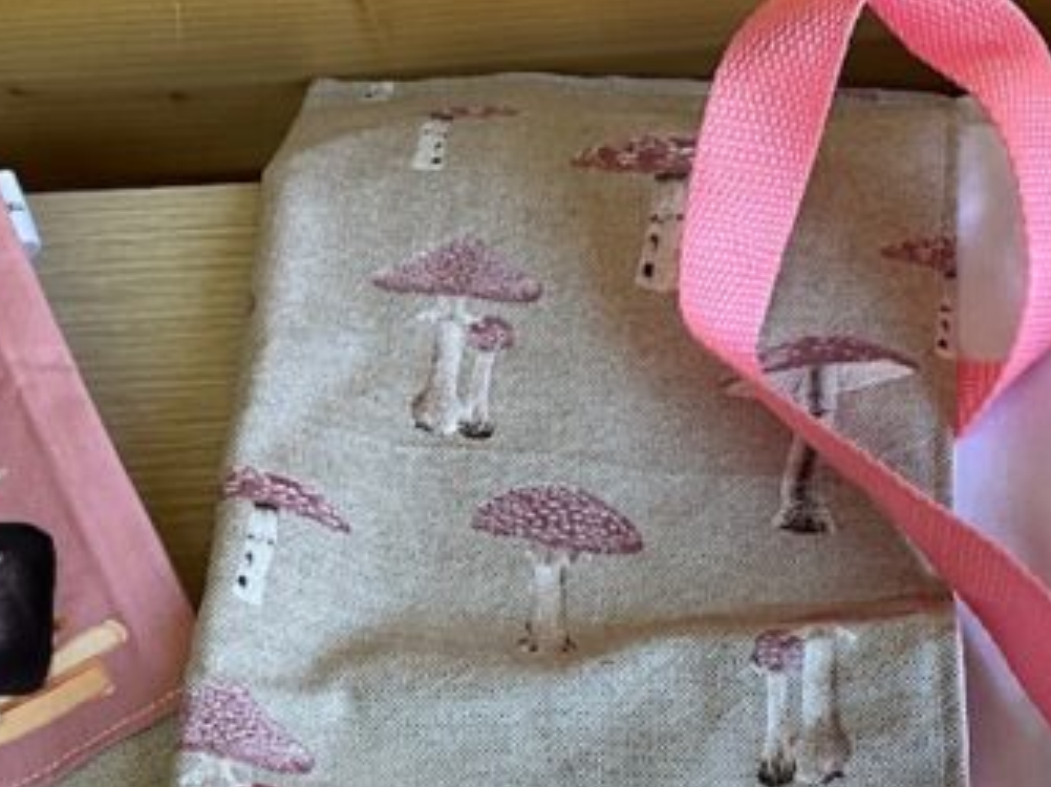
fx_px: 2700
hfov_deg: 22.0
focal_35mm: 89
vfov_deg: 16.5
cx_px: 503
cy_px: 551
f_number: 1.8
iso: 32
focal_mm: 3
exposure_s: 1/100
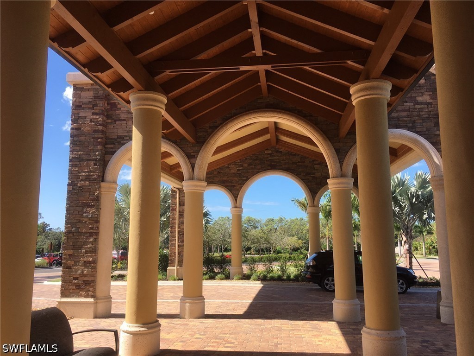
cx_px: 237
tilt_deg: +9.6
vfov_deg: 48.2
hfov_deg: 61.7
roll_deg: +0.5
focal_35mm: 29
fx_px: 397
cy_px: 178
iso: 25
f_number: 2.2
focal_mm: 4.15
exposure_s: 1/974
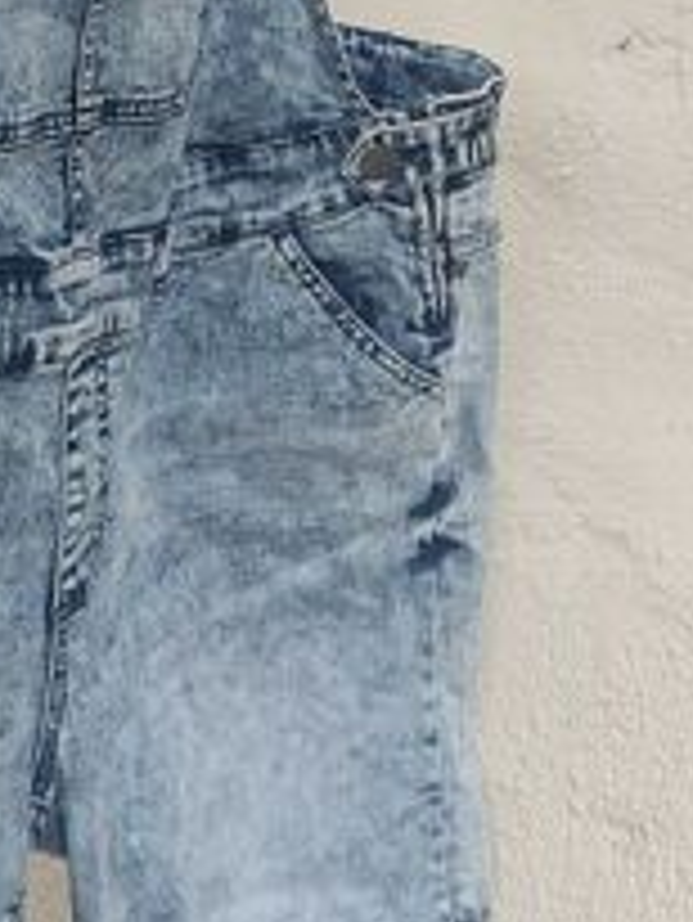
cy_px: 155
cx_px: 194
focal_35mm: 78
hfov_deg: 18.8
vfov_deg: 24.5
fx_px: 2080
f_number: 1.89
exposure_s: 1/50
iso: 213
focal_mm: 5.43
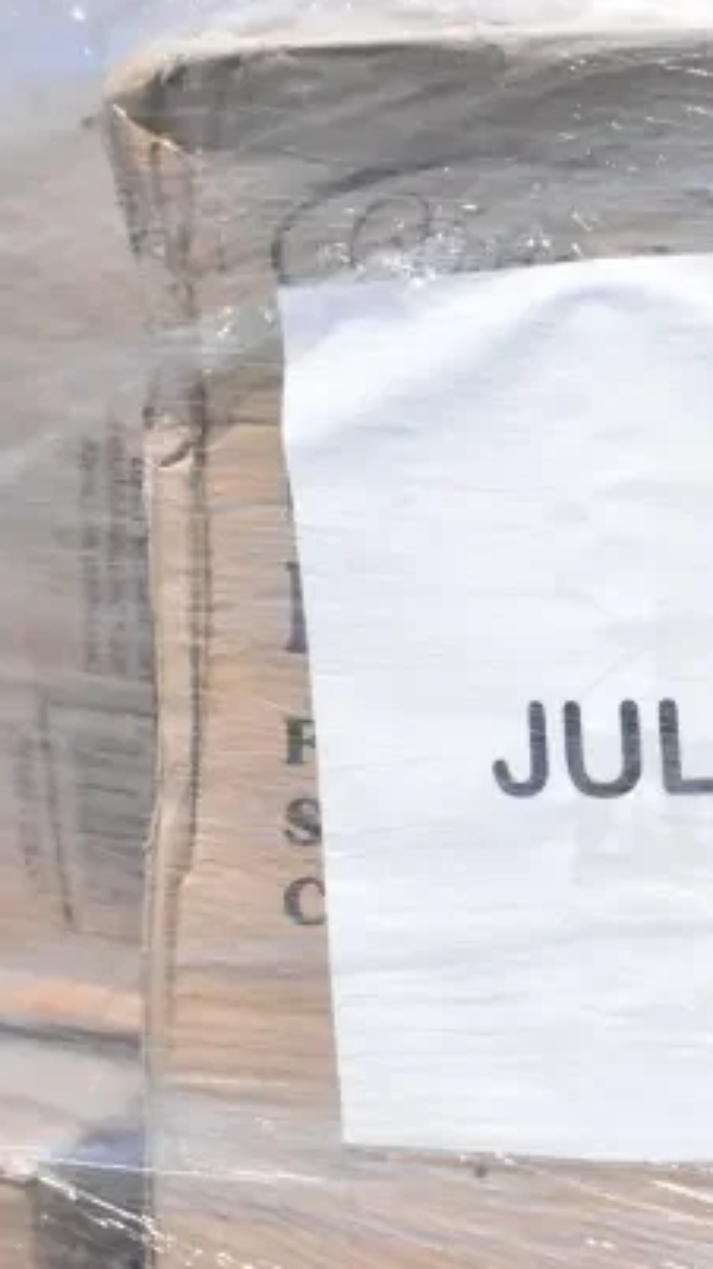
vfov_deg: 33.8
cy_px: 633
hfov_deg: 18.1
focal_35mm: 62
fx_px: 2085
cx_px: 924
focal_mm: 26
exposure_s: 1/2500
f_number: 25
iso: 6400
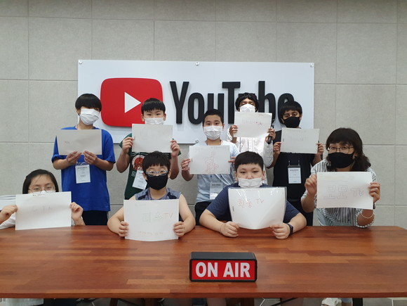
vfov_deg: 53.1
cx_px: 204
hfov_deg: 67.3
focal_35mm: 26
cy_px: 153
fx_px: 306
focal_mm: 4.32
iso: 320
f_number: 2.4
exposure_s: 1/120
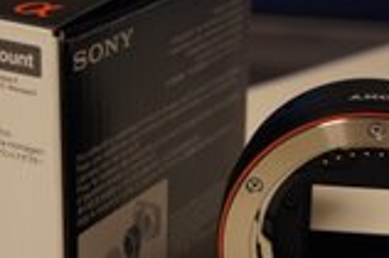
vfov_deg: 12.2
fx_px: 1209
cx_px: 140
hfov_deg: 18.2
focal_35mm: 112
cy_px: 150
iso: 200
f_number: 5
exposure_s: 1/13
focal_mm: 28
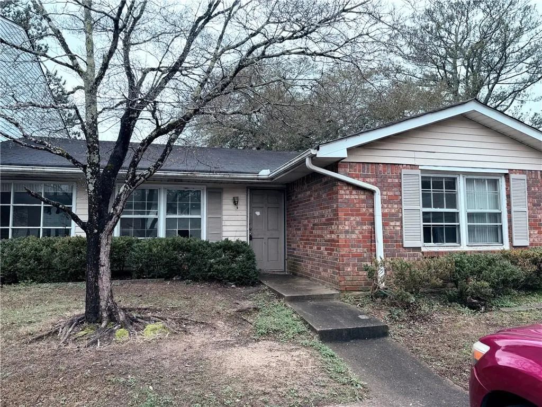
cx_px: 271
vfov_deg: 56.8
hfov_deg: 71.6
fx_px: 376
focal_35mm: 24
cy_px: 204
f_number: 1.78
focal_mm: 6.76
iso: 100
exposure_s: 1/772
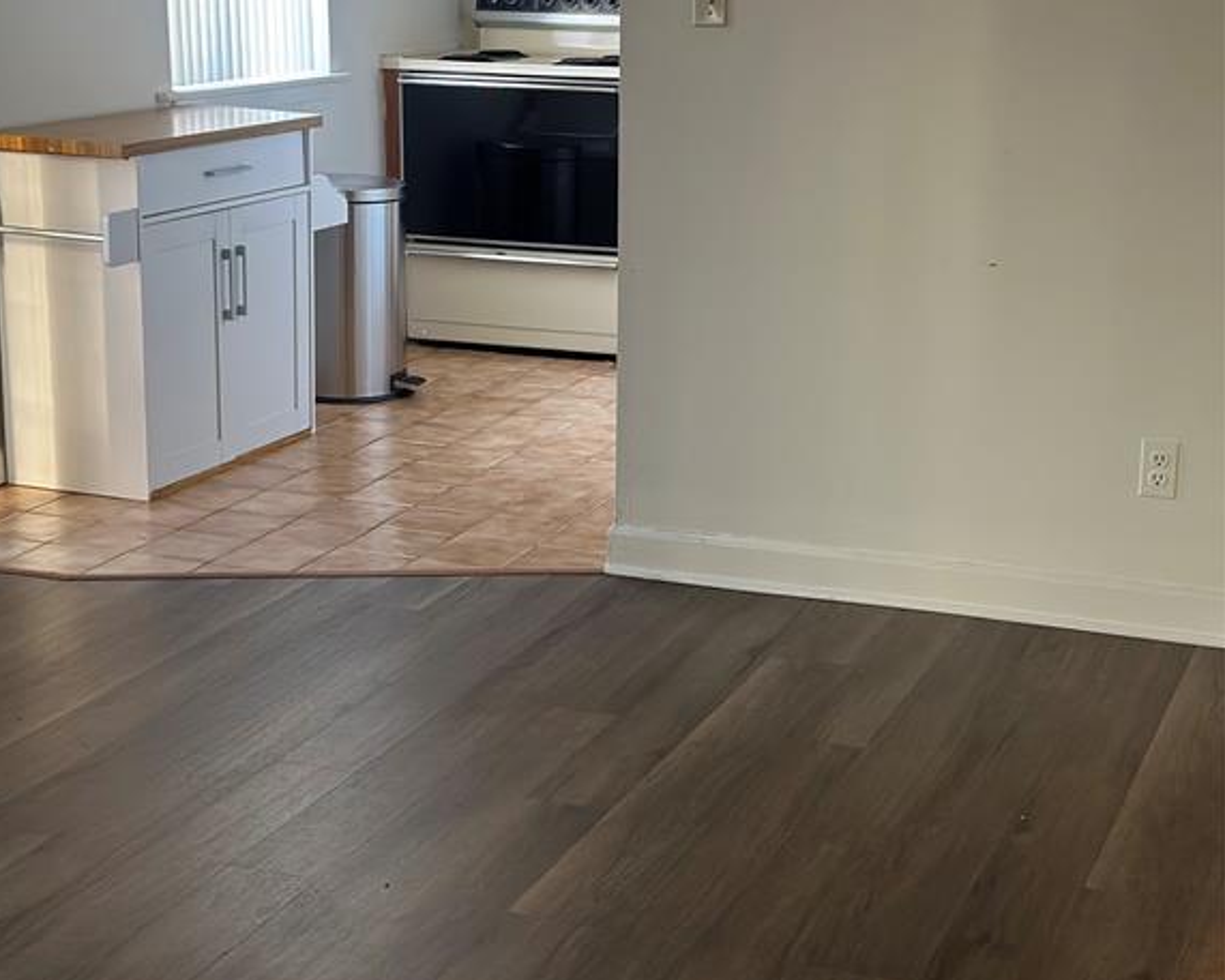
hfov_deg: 30.0
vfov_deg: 24.2
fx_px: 2284
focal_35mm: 63
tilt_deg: -15.7
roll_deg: -1.3
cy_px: 498
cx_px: 609
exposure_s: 1/60
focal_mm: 6.86
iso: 320
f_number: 1.78
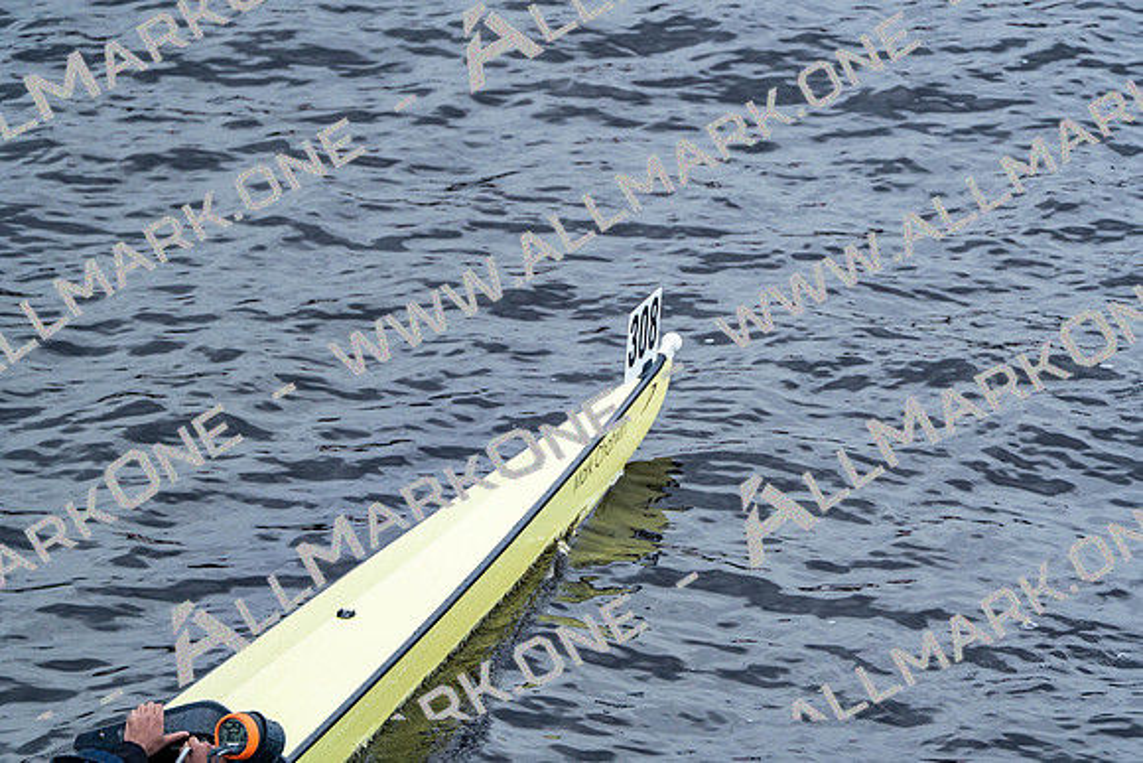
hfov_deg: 3.4
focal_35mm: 600
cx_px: 572
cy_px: 382
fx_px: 19054
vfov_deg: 2.3
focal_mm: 600
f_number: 6.3
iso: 2000
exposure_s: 1/1250
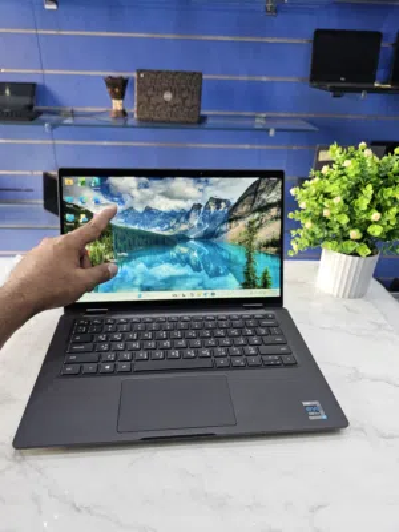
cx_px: 200
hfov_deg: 58.9
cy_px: 266
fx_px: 353
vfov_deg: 73.9
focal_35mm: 23
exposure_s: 1/100
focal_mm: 6.3
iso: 125
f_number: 1.7
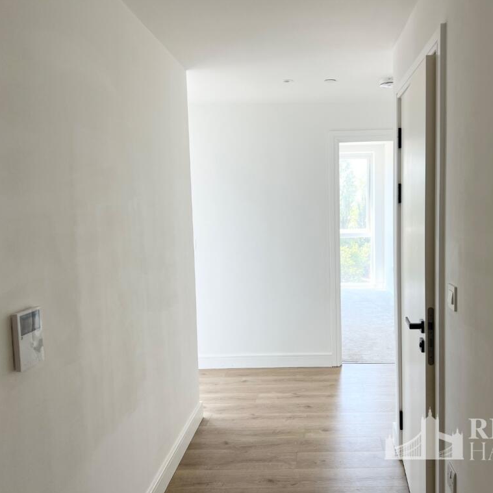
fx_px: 500
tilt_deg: -3.6
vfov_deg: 52.5
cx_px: 309
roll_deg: +0.4
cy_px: 247
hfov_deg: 52.0
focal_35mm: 31
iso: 40
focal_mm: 5.7
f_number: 1.5
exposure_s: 1/121
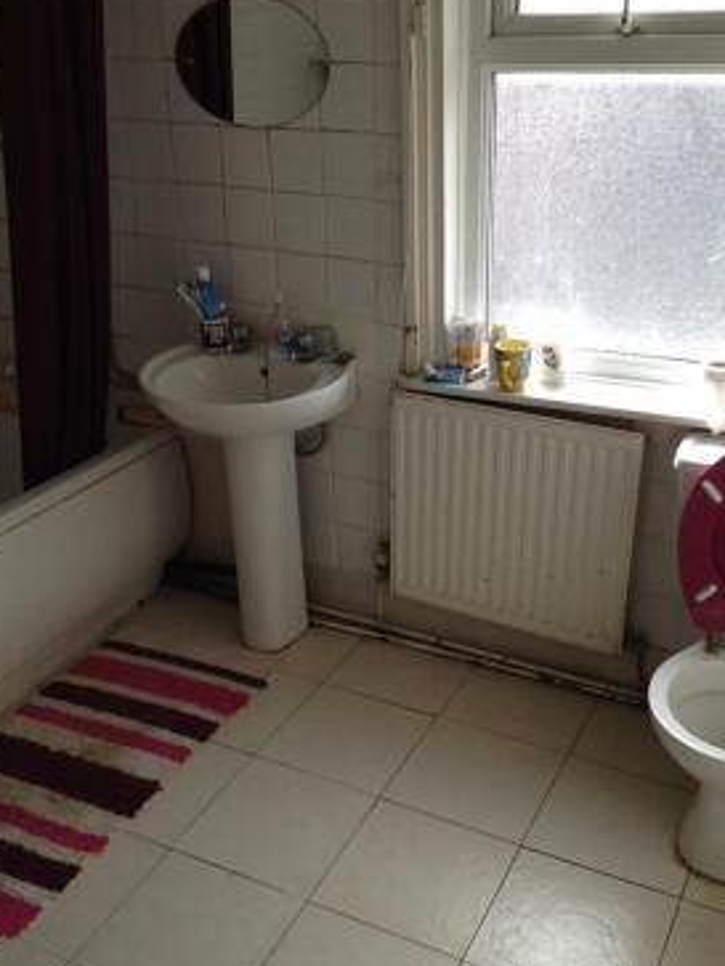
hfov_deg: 34.3
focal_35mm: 42
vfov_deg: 44.8
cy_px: 479
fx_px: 1173
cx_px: 332
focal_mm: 4.28
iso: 80
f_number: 2.4
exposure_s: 1/120
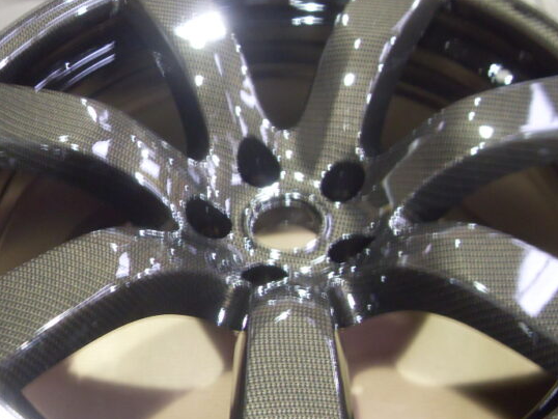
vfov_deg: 28.0
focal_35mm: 52
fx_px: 839
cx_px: 297
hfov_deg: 36.8
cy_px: 230
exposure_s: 1/8
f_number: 2.8
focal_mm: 6.3
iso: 200
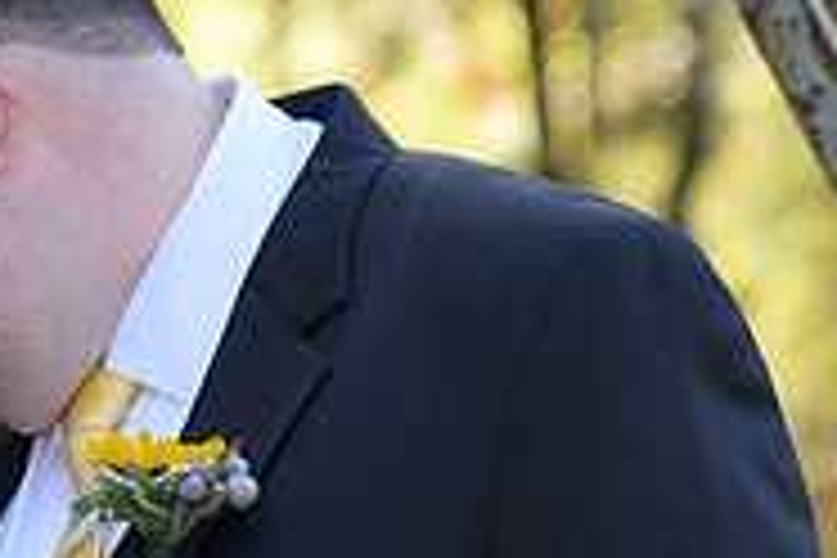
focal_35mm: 375
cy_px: 646
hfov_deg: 5.5
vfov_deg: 3.7
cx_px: -90
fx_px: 8718
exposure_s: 1/200
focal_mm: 120
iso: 400
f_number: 4.5
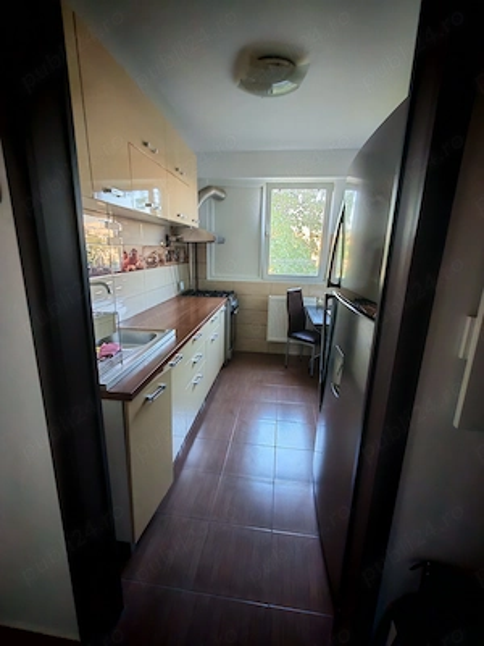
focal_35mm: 16
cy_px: 323
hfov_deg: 78.1
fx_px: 298
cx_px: 242
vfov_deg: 94.5
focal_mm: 1.96
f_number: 2.2
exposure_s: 1/14
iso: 320
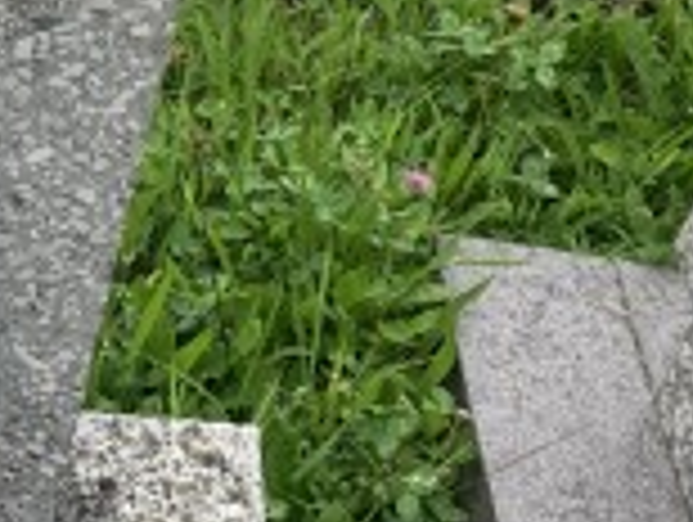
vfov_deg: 12.8
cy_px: -328
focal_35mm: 108
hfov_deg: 16.3
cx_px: -410
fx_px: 2165
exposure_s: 1/278
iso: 25
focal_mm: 4.25
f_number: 1.8
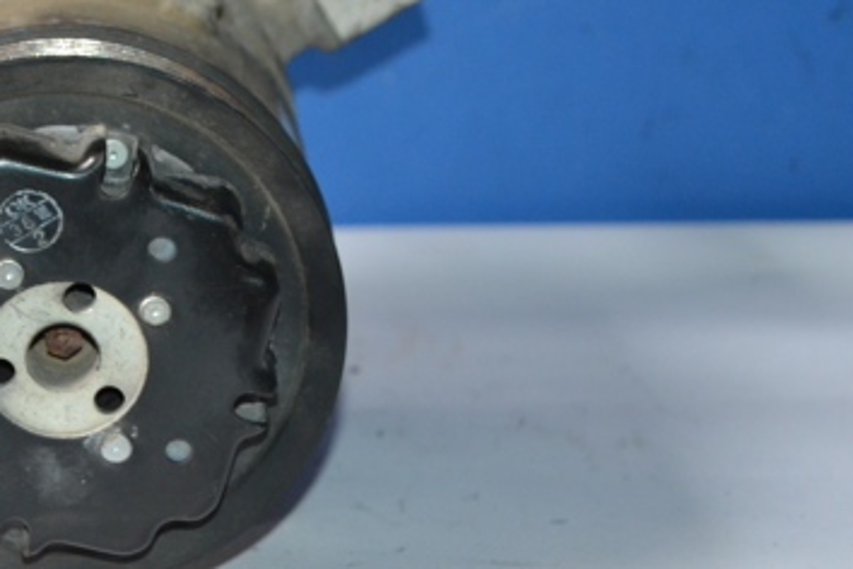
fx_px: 3341
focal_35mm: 141
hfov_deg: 14.5
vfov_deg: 9.7
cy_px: 157
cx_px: 157
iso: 1800
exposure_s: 1/60
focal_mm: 52
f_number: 5.6
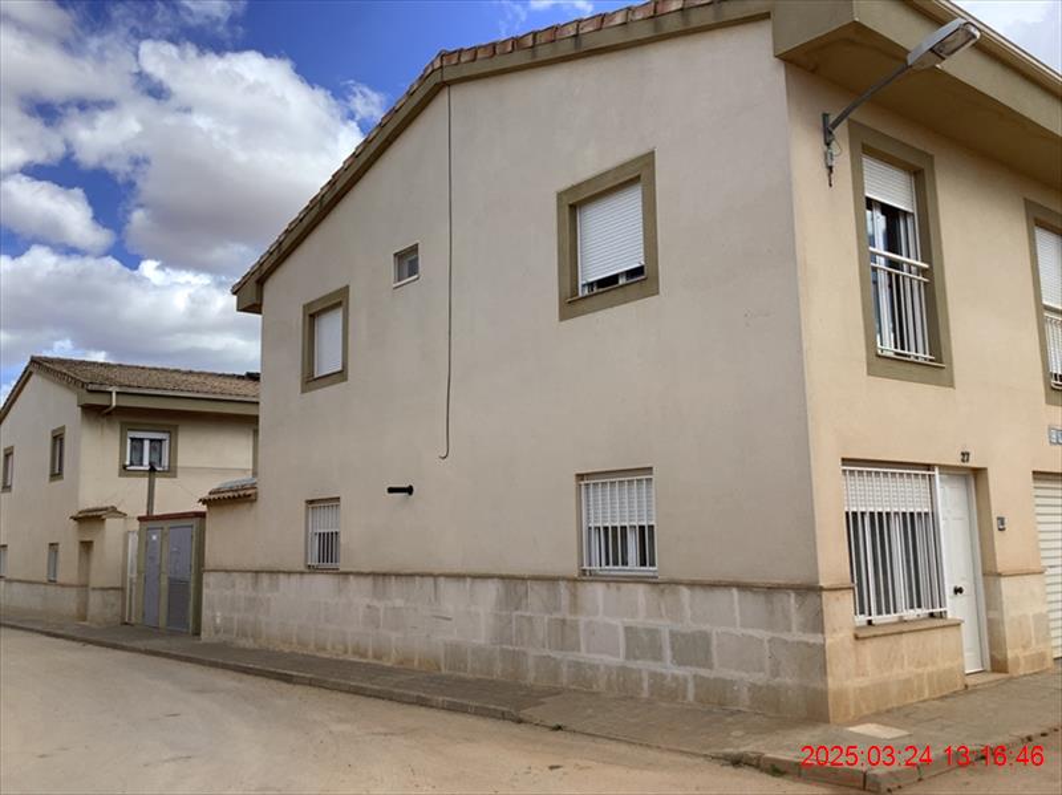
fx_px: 950
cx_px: 531
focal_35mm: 31
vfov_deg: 45.4
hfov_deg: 58.4
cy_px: 398
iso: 25
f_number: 2.4
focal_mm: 3.3
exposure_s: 1/1072
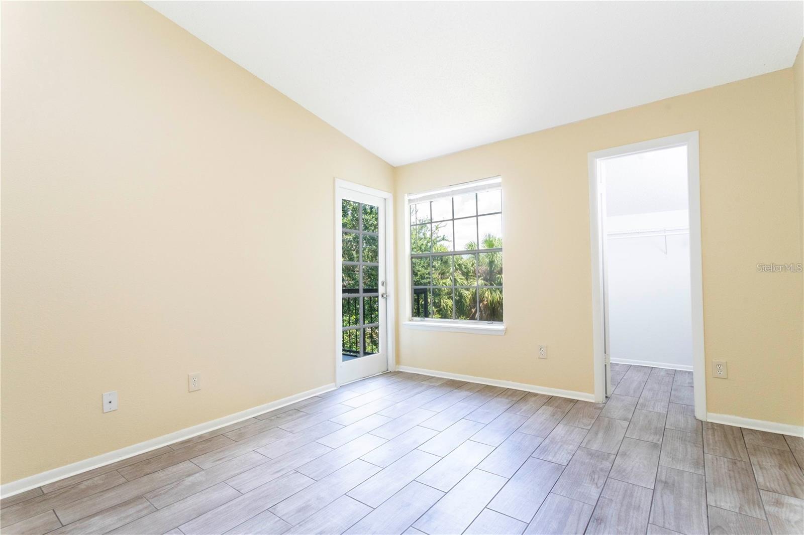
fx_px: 380
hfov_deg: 93.3
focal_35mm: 17
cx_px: 402
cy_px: 268
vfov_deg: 70.4
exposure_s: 1/60
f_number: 22
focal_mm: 17
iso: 1000
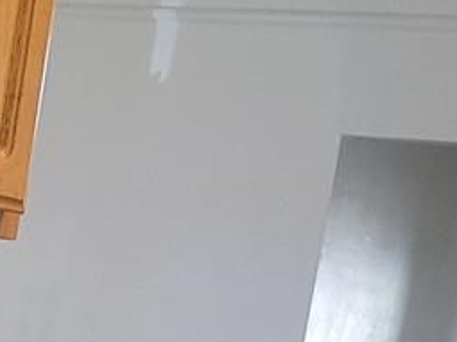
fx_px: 2072
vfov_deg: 8.9
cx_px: -54
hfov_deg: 12.4
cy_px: 684
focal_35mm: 157
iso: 100
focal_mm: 7
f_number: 1.8
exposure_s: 1/30
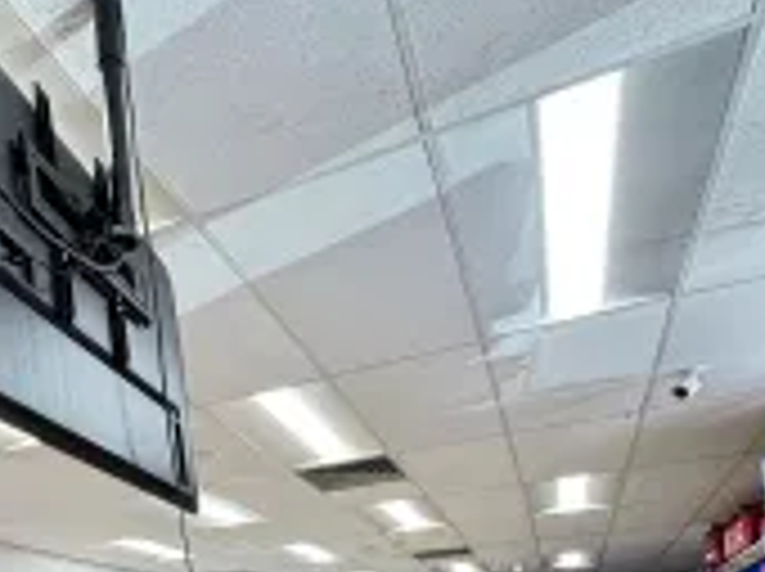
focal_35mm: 33
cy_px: 653
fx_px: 728
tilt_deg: +2.9
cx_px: 176
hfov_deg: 52.5
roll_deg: +0.9
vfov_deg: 35.5
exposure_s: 1/120
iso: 320
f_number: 2.2
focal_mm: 2.22
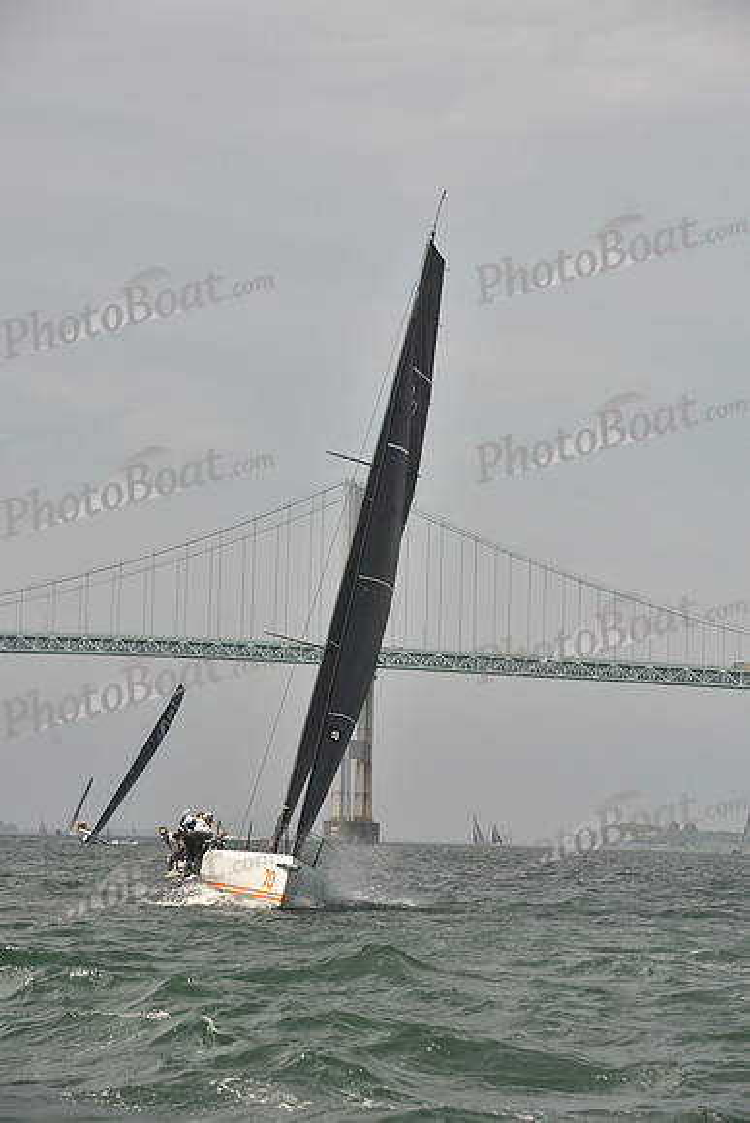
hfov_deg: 12.5
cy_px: 562
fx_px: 3435
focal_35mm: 110
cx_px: 375
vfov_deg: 18.6
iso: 250
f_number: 6.3
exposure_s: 1/640
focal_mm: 110
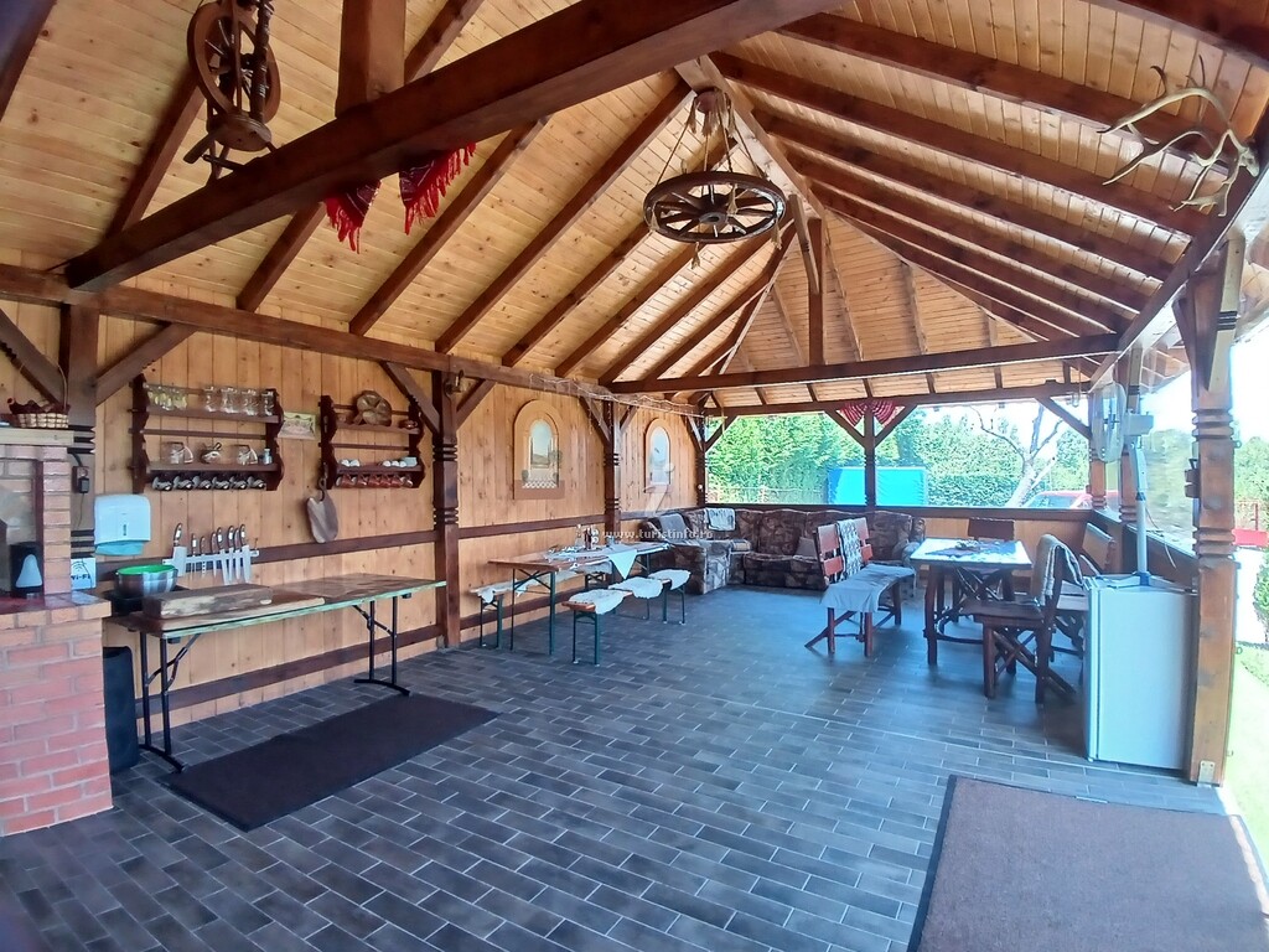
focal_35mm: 17
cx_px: 634
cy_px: 476
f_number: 2.2
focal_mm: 1.4
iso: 64
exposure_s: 1/50
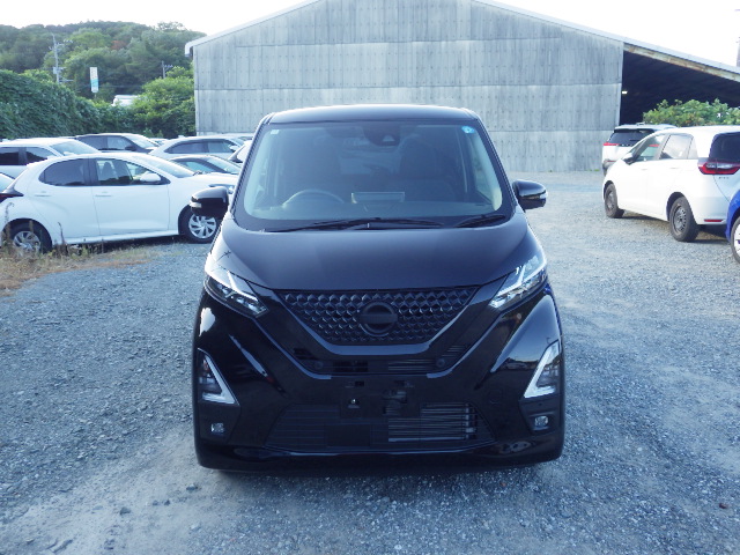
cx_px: 370
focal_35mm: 31
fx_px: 663
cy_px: 278
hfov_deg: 58.4
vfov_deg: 45.4
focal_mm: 5.5
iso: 250
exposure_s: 1/200
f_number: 3.1
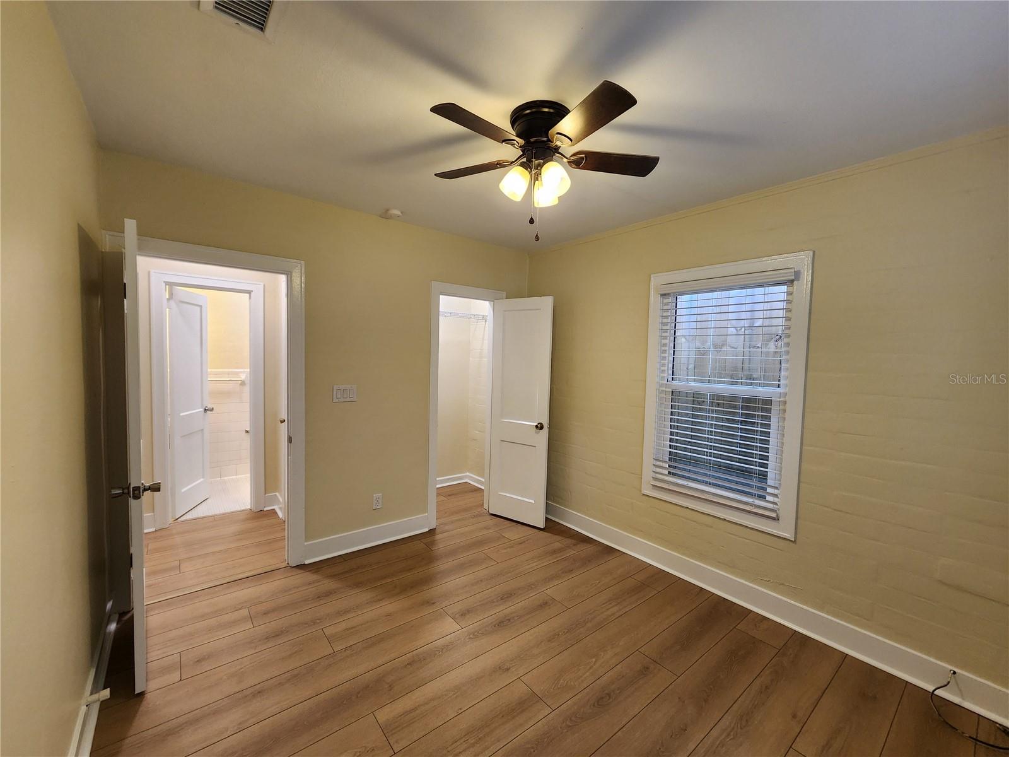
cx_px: 504
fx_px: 379
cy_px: 378
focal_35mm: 13
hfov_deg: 106.2
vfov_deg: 89.9
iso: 200
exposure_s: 1/60
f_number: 2.2
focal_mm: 2.2
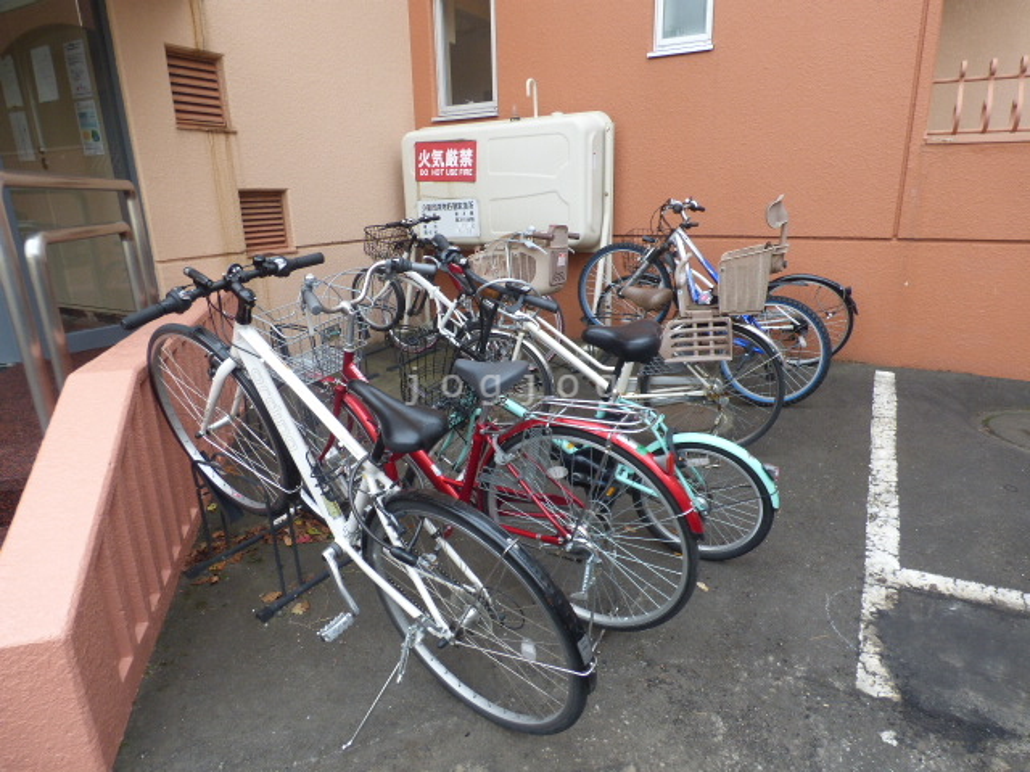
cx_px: 515
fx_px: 595
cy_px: 386
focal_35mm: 20
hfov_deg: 81.7
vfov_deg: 66.0
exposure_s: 1/125
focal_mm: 3.58
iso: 100
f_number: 2.8
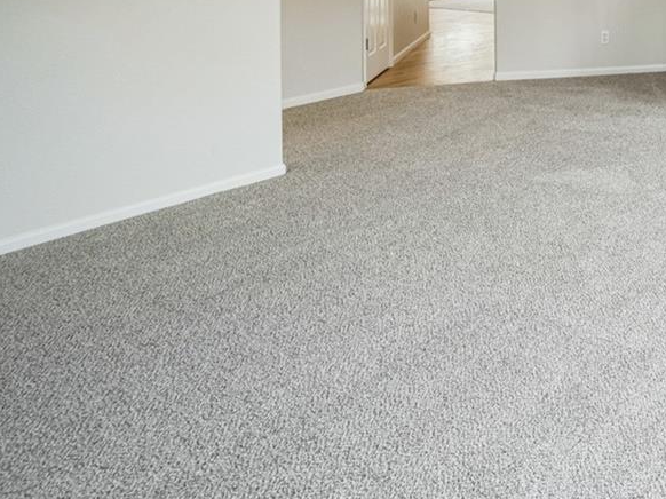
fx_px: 712
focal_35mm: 37
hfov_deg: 38.5
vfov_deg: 33.3
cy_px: -62
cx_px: 782
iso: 400
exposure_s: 1/60
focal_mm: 14
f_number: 7.1
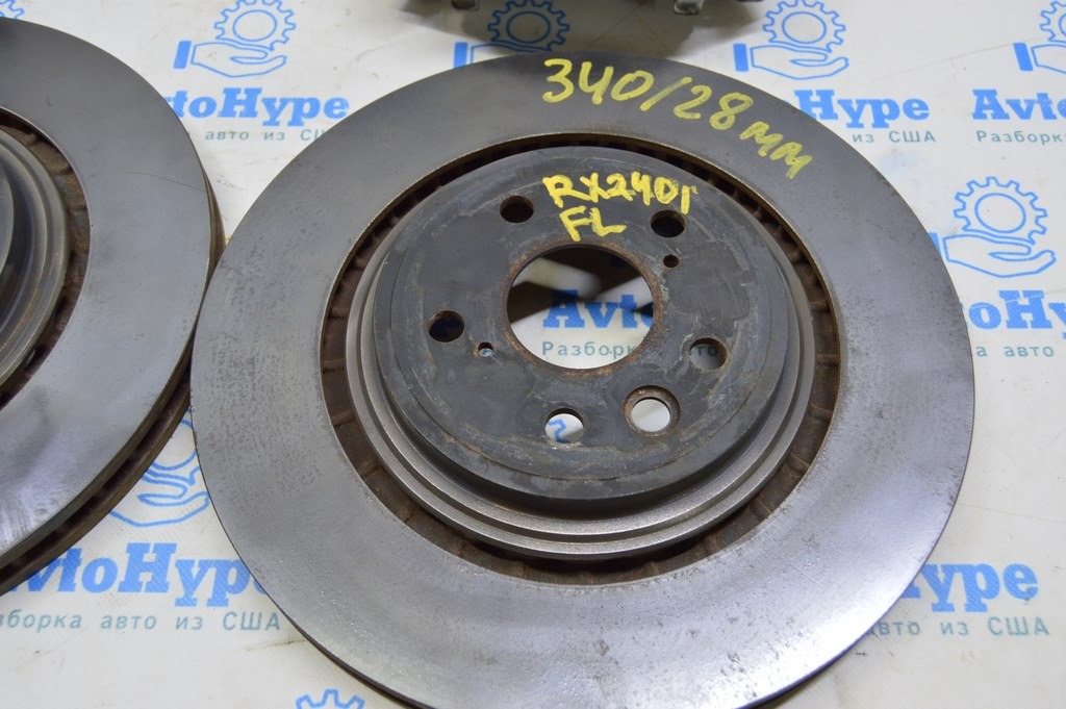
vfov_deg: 38.3
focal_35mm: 34
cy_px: 354
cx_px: 533
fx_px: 1021
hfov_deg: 55.1
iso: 400
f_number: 5.6
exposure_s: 1/20
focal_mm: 23
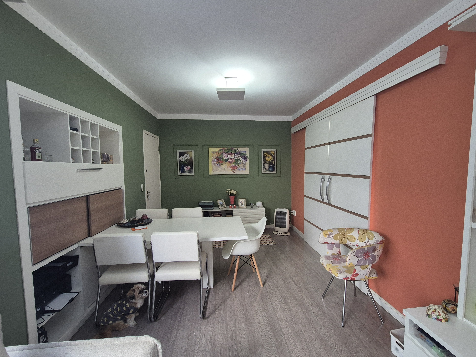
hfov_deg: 102.0
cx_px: 248
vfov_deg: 85.6
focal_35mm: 14
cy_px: 185
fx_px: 193
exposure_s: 1/60
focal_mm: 2.2
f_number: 2.2
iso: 320
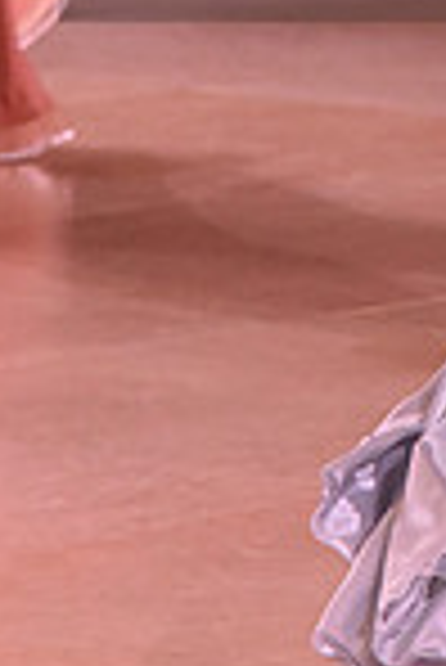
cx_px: 683
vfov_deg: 4.8
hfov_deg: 3.2
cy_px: -126
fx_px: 8009
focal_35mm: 432
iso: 2500
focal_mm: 110
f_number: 6.3
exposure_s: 1/320
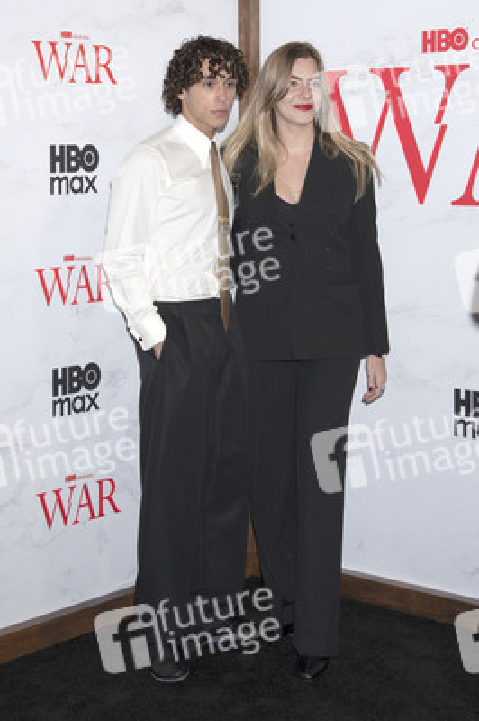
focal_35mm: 52
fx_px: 1040
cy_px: 360
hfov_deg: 25.9
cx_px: 240
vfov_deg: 38.2
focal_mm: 52
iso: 640
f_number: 5.6
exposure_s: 1/200
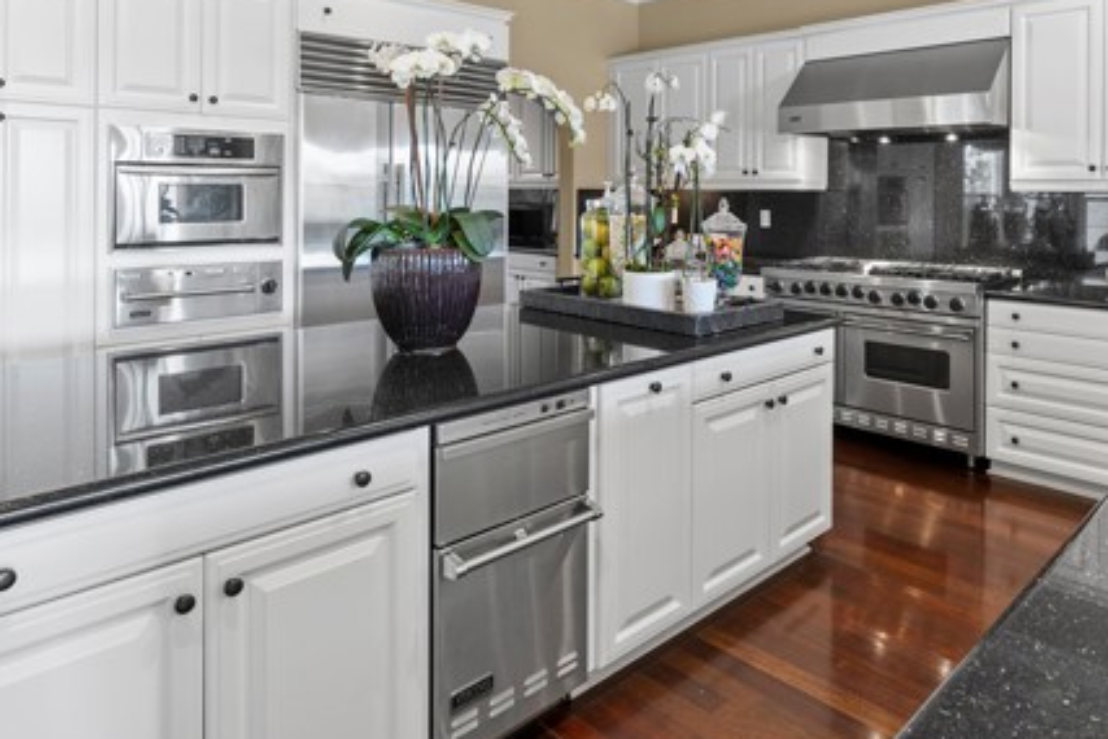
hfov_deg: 73.3
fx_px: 739
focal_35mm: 24
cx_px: 638
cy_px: 248
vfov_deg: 52.2
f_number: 8
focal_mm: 16
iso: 160
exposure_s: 2
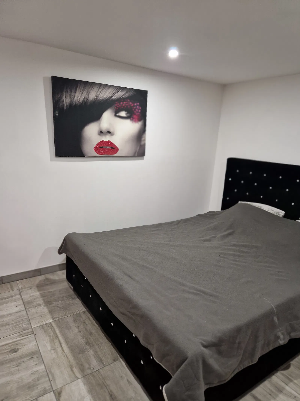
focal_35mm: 23
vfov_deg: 73.9
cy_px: 200
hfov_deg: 58.9
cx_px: 150
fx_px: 266
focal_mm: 5.4
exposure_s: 1/33
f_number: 1.8
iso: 320
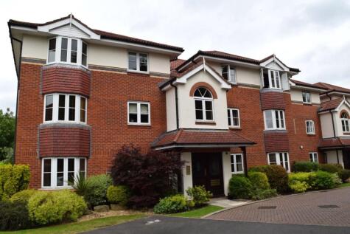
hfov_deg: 67.4
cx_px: 175
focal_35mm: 27
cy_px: 117
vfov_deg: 48.0
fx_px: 263
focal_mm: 18
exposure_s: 1/200
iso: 100
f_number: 10
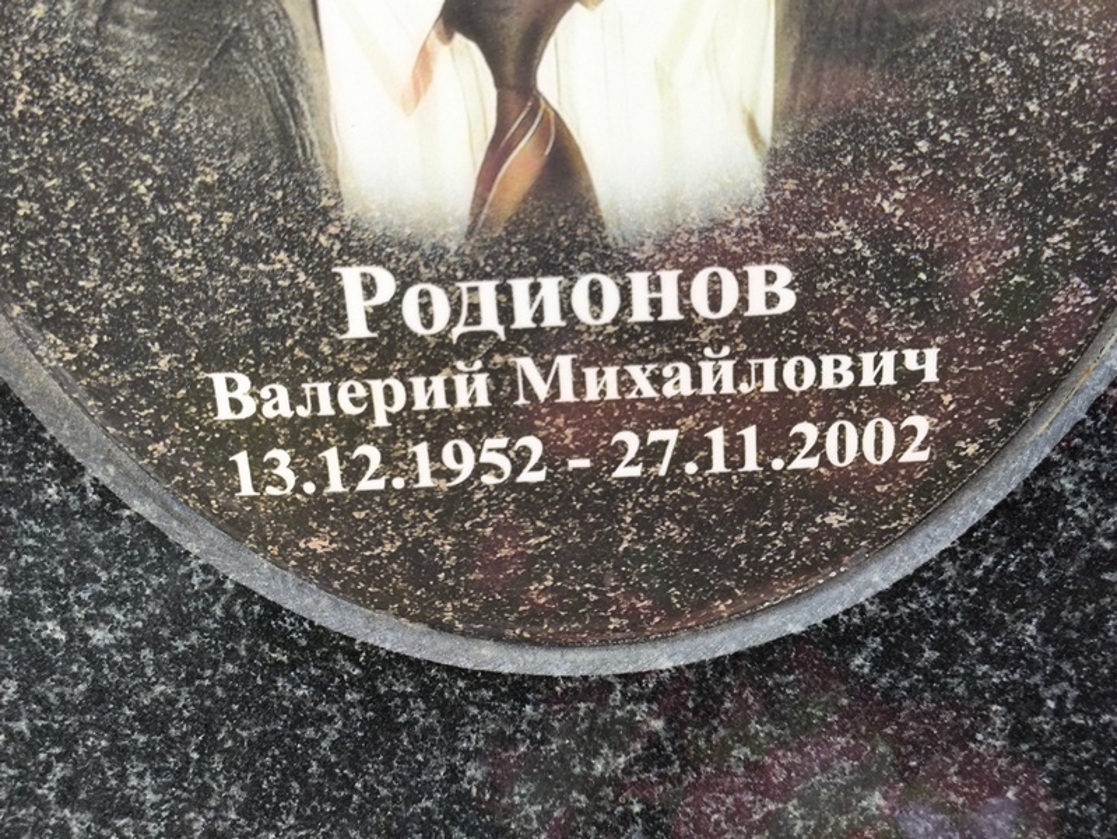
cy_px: 420
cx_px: 558
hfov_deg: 38.2
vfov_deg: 29.1
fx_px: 1614
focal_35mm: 50
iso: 64
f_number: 1.7
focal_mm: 4.71
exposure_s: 1/120
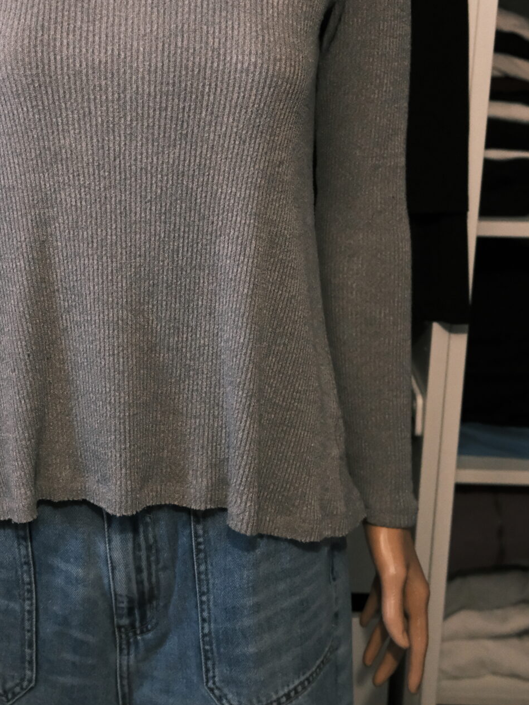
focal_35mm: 61
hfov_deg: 23.9
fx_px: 1243
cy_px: 277
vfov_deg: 31.6
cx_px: 157
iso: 6400
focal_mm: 26.3
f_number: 3.6
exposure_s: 1/125
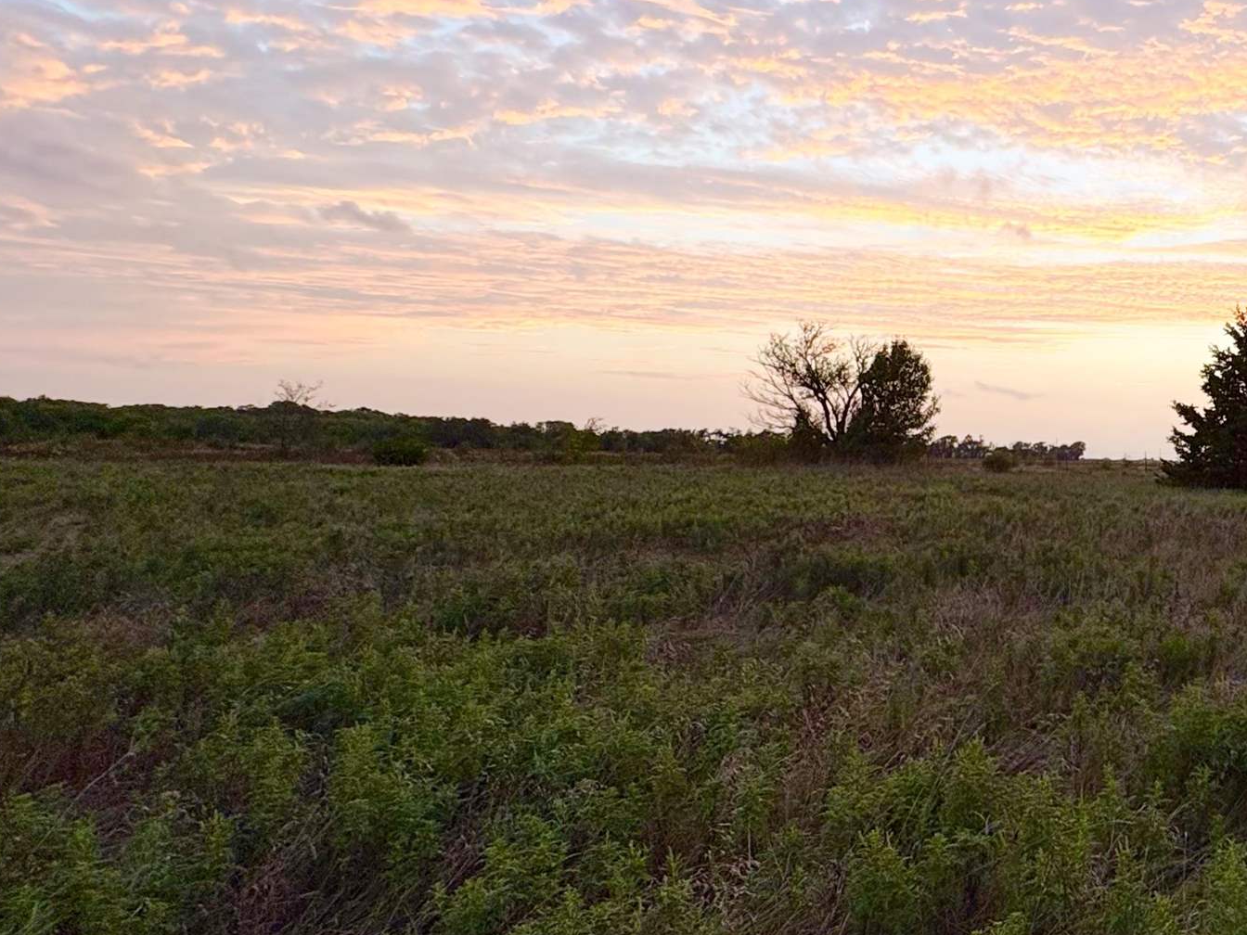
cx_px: 1279
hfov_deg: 46.4
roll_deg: -0.7
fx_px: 1153
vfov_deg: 43.9
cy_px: 374
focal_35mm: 32
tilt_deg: +5.7
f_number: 2.2
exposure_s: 1/99
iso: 50
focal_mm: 2.22
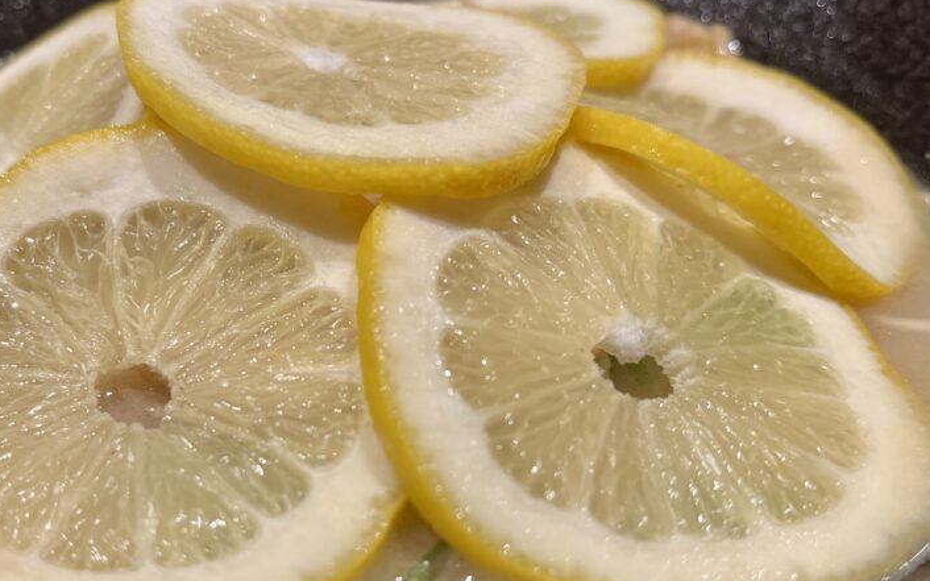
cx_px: 353
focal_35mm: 40
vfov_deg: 31.9
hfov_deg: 48.9
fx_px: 1014
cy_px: 341
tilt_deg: -38.8
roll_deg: +0.3
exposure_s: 1/120
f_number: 1.6
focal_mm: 5.1
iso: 125
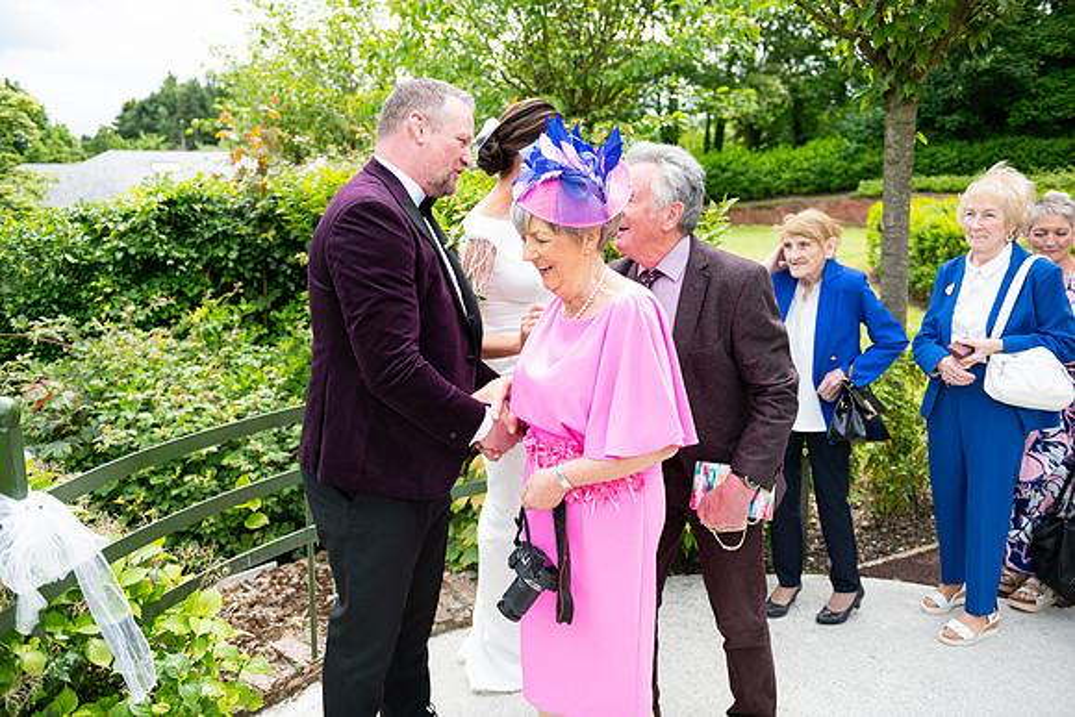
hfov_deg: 63.6
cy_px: 358
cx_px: 538
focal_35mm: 29
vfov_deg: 45.0
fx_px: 866
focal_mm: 29
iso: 250
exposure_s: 1/1250
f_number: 3.5
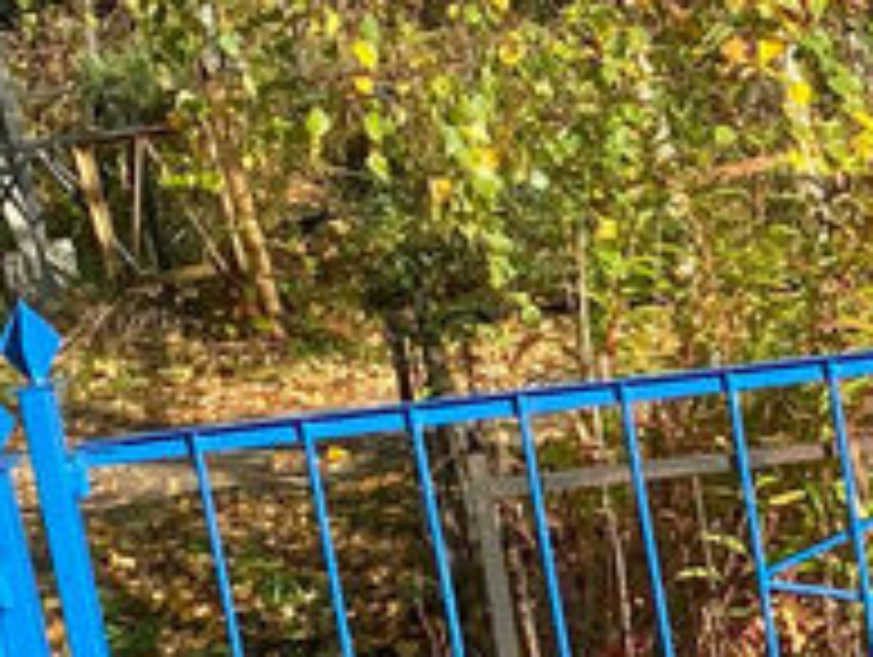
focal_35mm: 137
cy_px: 756
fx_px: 3459
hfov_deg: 13.2
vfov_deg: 10.7
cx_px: 1494
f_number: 1.8
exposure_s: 1/957
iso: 32
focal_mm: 4.25
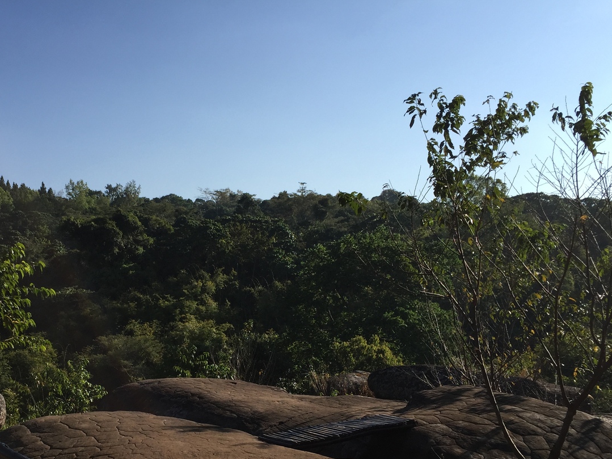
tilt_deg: -1.2
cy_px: 338
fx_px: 760
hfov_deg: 43.3
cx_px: 205
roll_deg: +0.7
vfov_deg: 33.0
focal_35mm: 43
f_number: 2.2
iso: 32
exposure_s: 1/2083
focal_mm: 4.15
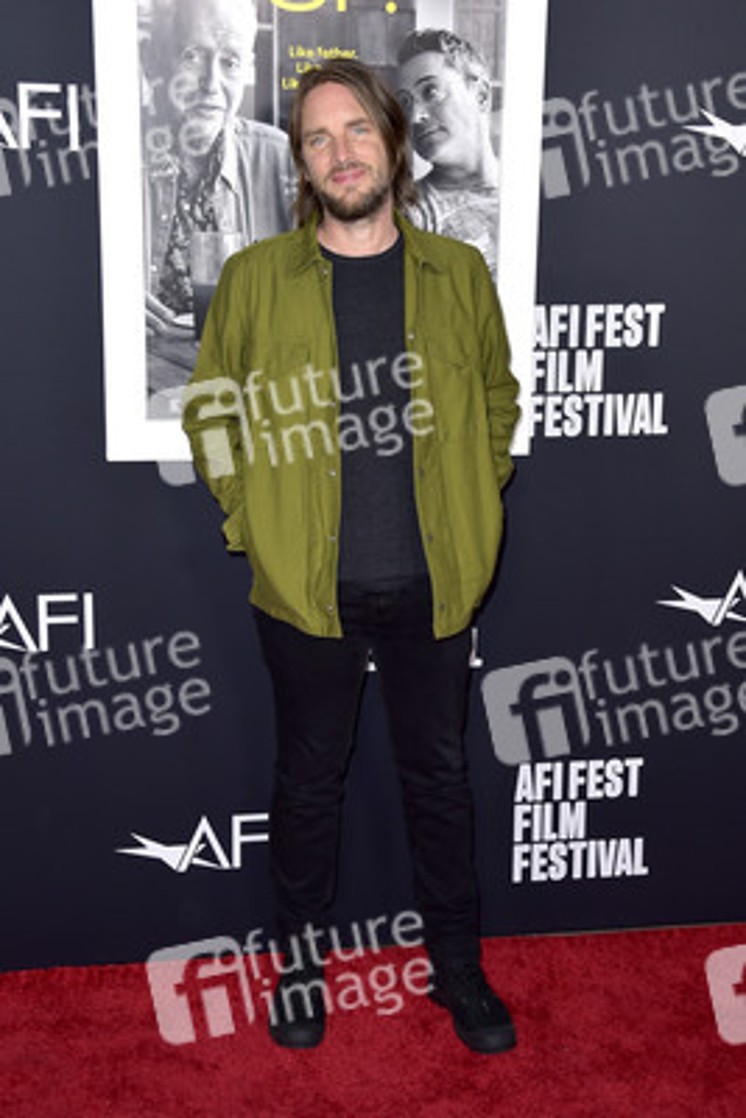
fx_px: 1553
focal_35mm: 50
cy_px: 559
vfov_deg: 39.6
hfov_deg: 27.0
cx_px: 373
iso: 640
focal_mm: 50
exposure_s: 1/200
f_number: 6.3
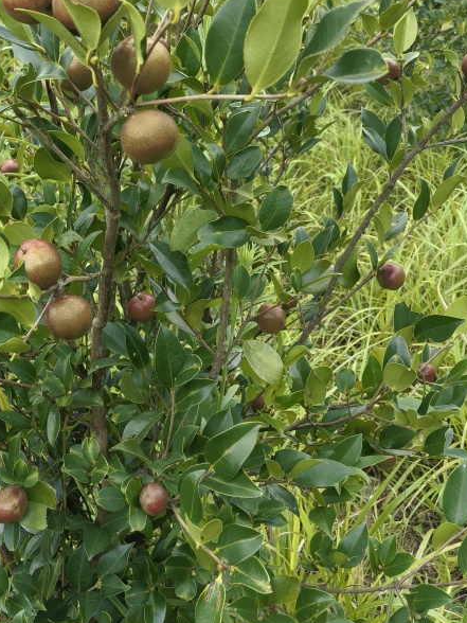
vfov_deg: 37.8
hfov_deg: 29.4
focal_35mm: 49
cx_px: 141
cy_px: 148
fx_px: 881
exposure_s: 1/1193
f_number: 1.9
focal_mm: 5.52
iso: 50
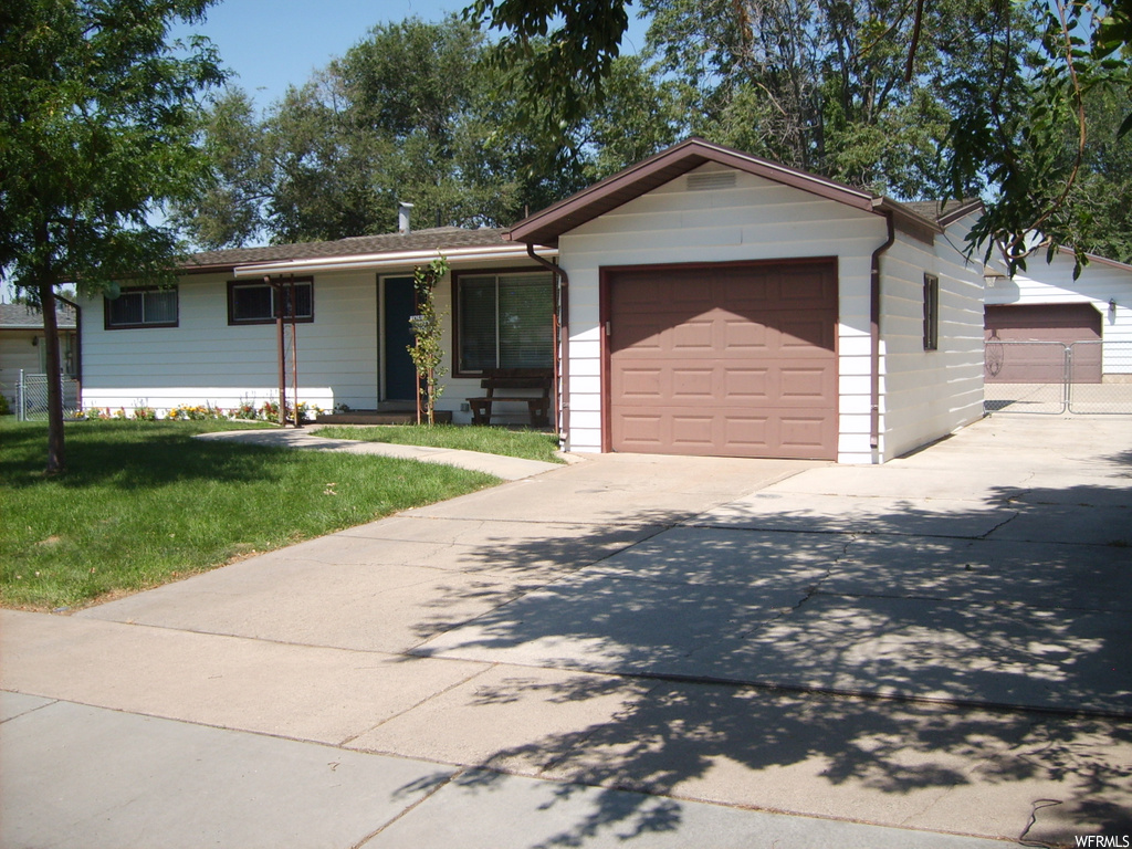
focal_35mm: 35
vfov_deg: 40.7
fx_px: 1145
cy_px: 424
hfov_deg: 52.6
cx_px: 566
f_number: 7.1
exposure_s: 1/180
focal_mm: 5.8
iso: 50
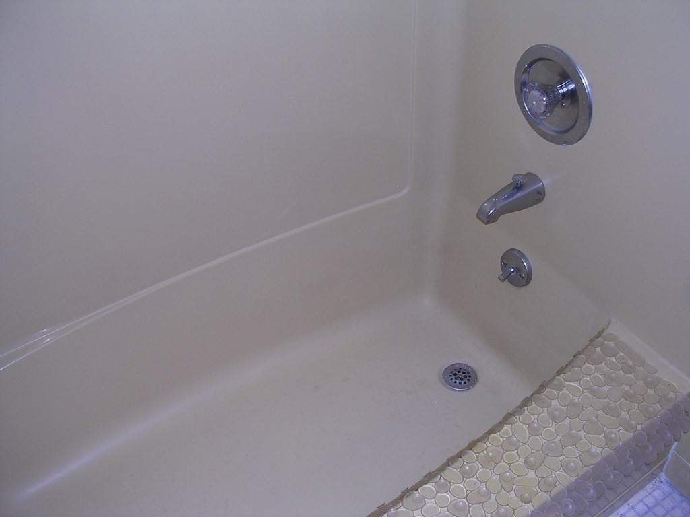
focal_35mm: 38
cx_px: 345
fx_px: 757
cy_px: 258
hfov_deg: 49.0
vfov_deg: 37.7
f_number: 2.8
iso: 100
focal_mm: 5.8
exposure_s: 1/60.1
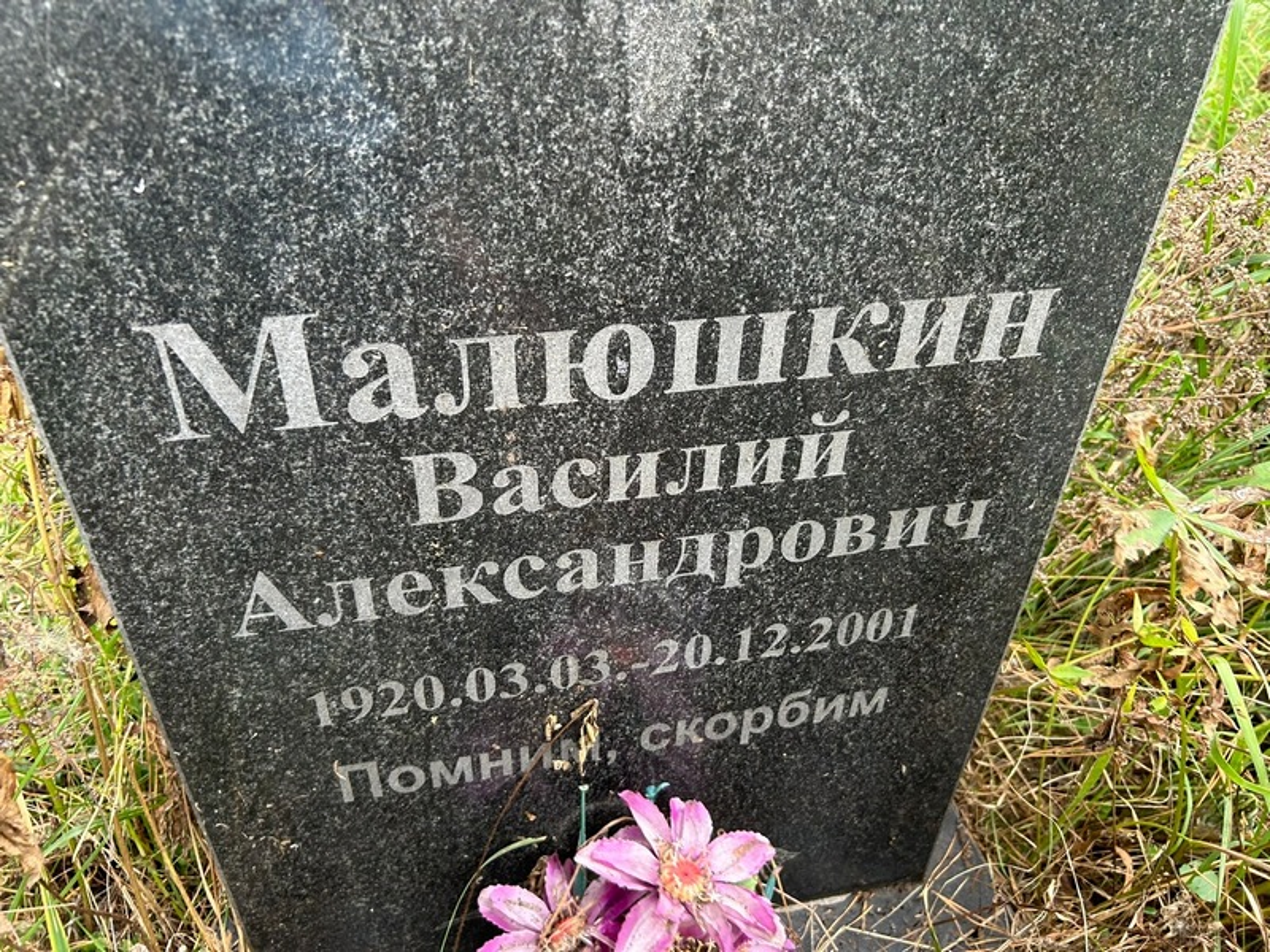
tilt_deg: -37.6
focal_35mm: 26
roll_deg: +0.5
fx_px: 954
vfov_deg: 53.1
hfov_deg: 67.3
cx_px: 635
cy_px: 476
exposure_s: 1/74
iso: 125
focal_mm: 5.7
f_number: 1.5
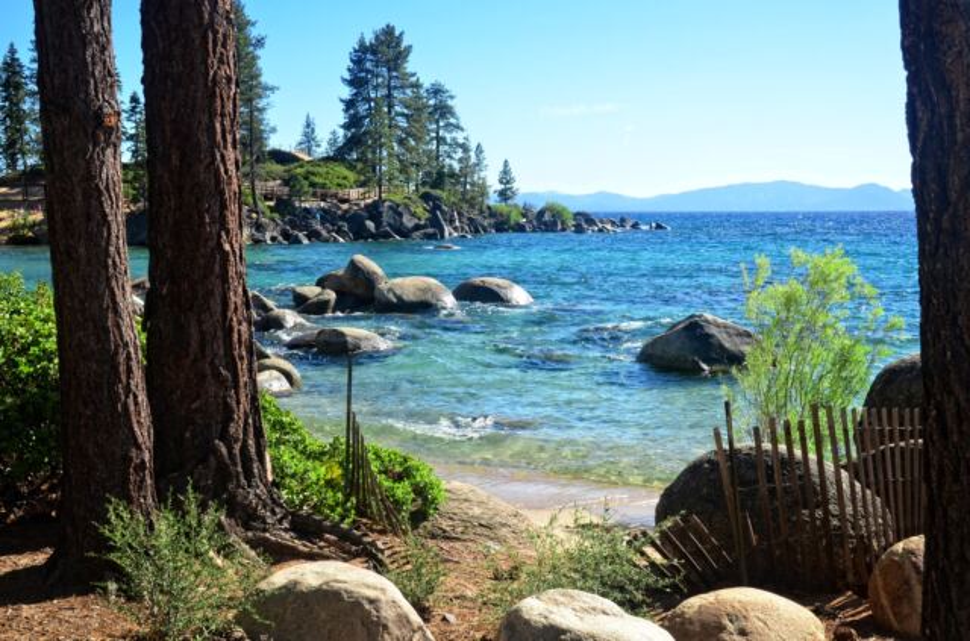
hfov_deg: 49.7
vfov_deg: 34.0
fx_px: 1048
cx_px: 485
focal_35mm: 39
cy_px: 320
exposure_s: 1/80
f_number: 16
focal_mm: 26
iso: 200
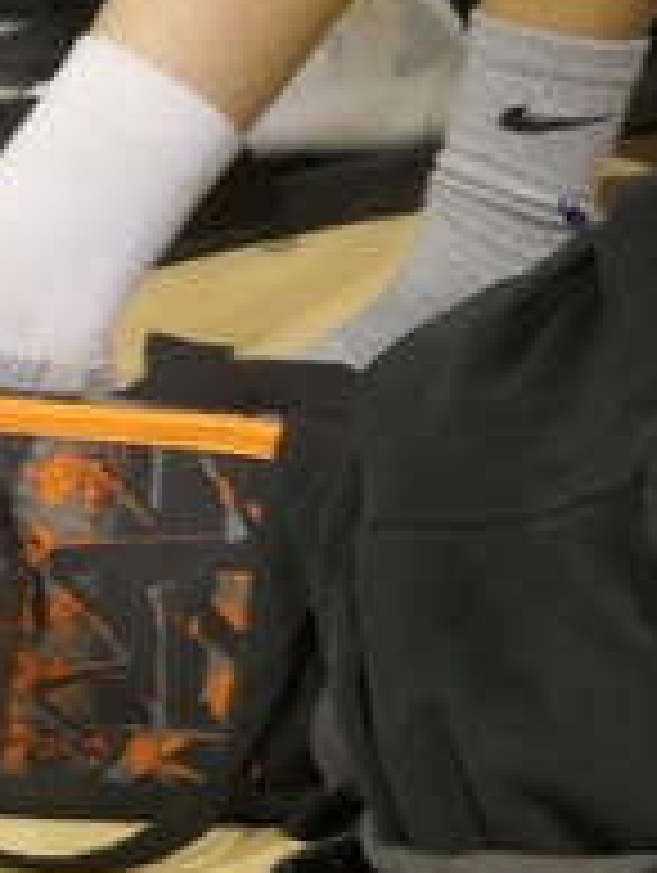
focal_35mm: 416
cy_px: -716
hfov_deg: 3.6
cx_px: 936
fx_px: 10504
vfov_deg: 4.7
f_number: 2.8
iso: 800
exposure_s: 1/125
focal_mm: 26.4
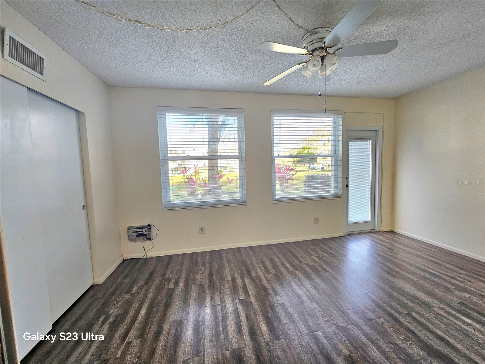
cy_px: 182
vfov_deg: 89.9
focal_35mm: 13
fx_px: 182
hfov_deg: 106.2
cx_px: 242
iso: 100
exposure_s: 1/77.5
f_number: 2.2
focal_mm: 2.2
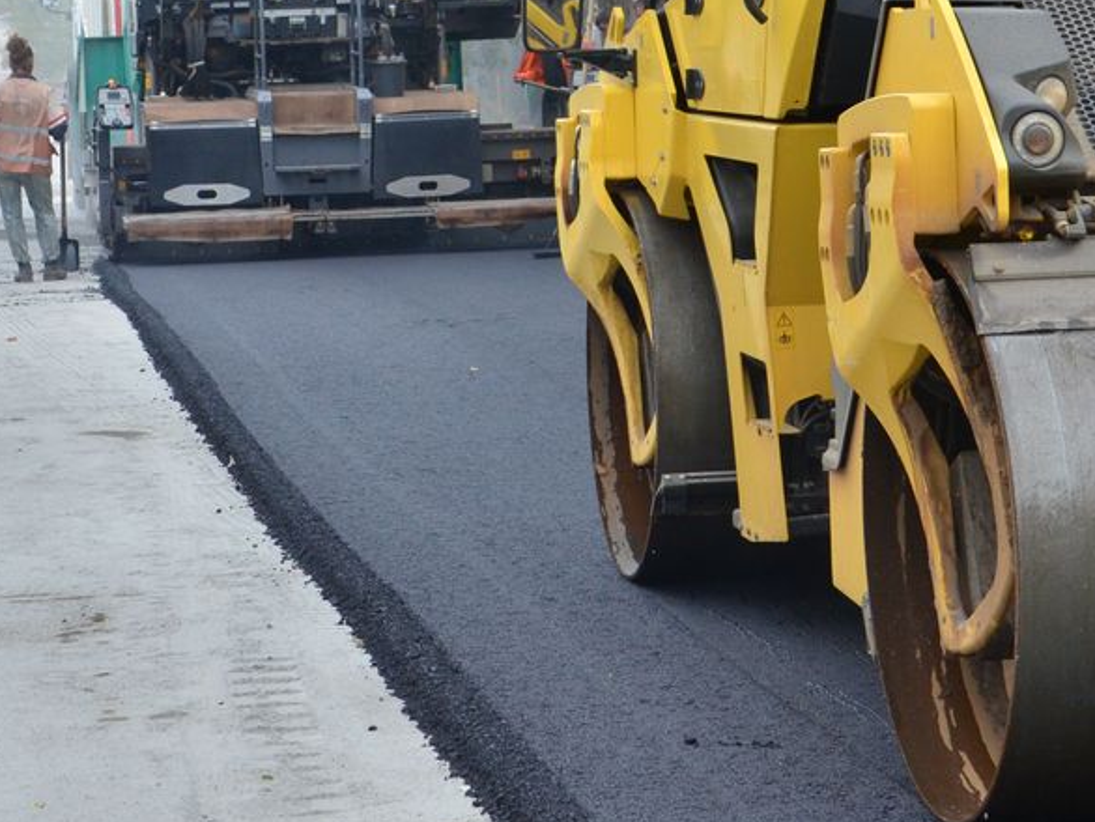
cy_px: 96
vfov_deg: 13.4
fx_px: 3481
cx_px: 729
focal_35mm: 110
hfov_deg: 17.8
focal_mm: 32
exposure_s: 1/400
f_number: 9
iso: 500
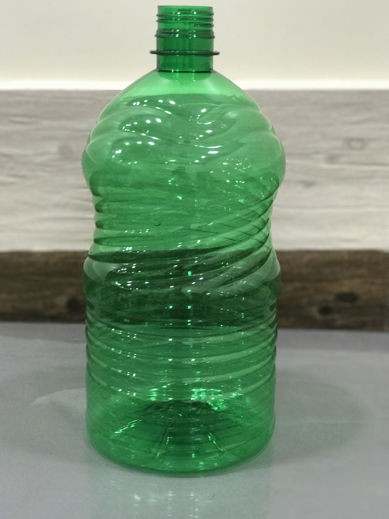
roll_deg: +0.0
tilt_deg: -18.9
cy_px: 260
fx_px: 854
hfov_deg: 25.7
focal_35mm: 57
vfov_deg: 33.8
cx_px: 194
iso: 160
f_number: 2.8
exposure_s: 1/50
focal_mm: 6.6
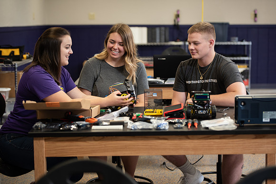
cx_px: 138
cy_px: 92
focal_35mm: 85
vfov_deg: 16.1
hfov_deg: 23.9
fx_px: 652
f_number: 3.2
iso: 640
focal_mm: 85
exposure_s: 1/200
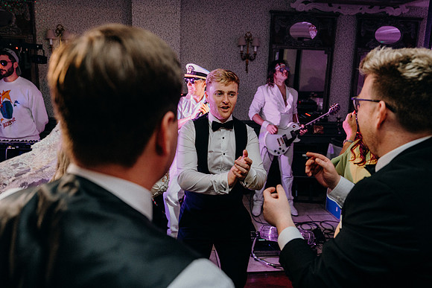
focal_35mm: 30
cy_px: 144
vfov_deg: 43.6
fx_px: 360
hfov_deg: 61.9
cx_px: 216
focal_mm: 30
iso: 2500
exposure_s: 1/160
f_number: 3.5
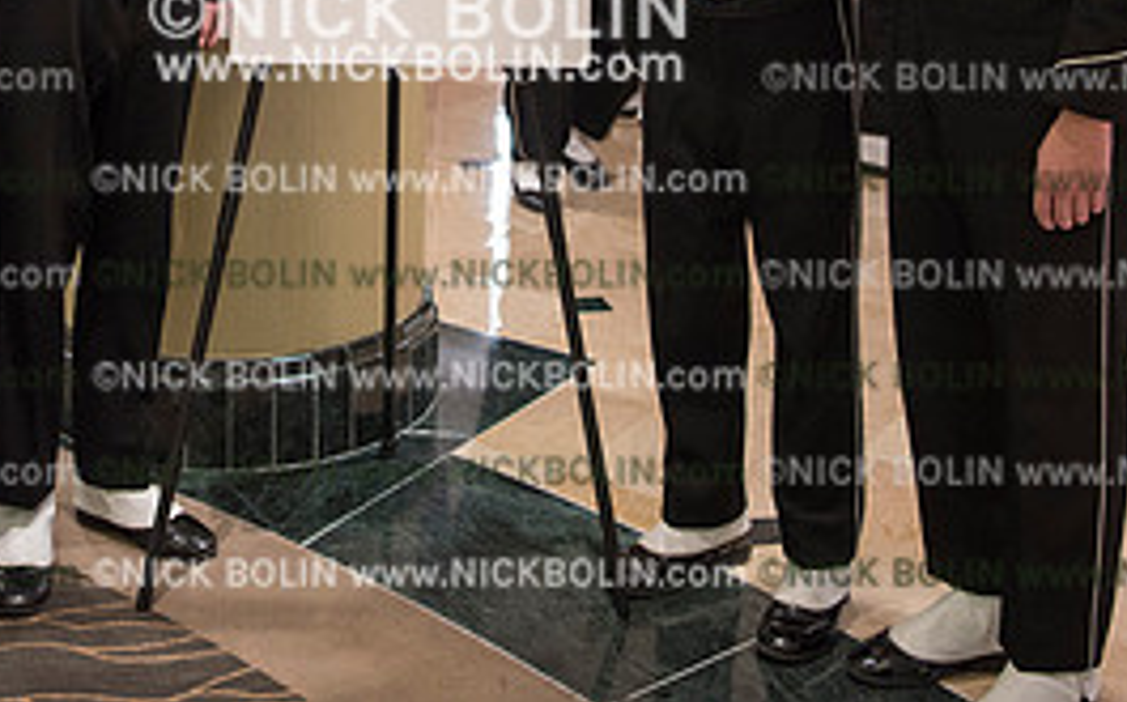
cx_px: 417
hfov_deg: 30.5
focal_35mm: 67
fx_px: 2056
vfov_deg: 18.5
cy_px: -117
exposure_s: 1/100
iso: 800
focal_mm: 30
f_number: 2.8
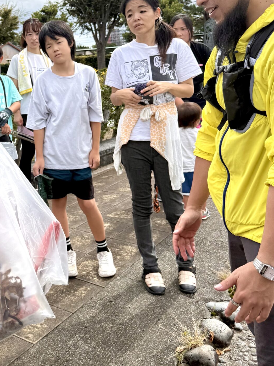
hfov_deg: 31.8
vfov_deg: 42.4
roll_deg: +1.4
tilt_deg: -5.1
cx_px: 44
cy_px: 125
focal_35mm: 44
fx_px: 464
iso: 80
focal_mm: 6.76
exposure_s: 1/5714
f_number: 1.78
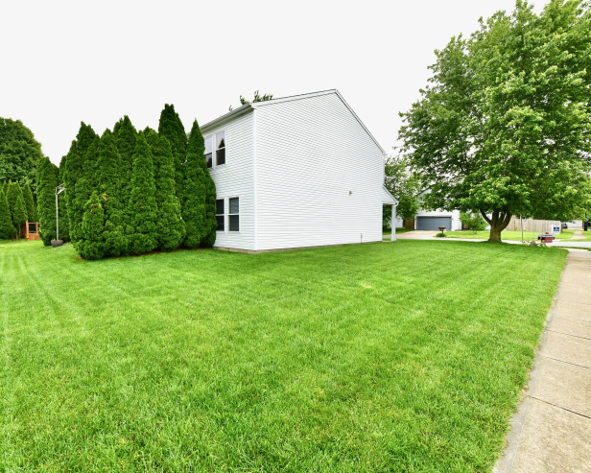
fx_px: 280
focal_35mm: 16
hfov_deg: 93.0
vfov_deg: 80.4
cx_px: 274
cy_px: 234
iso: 640
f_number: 8
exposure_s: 1/250
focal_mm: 14
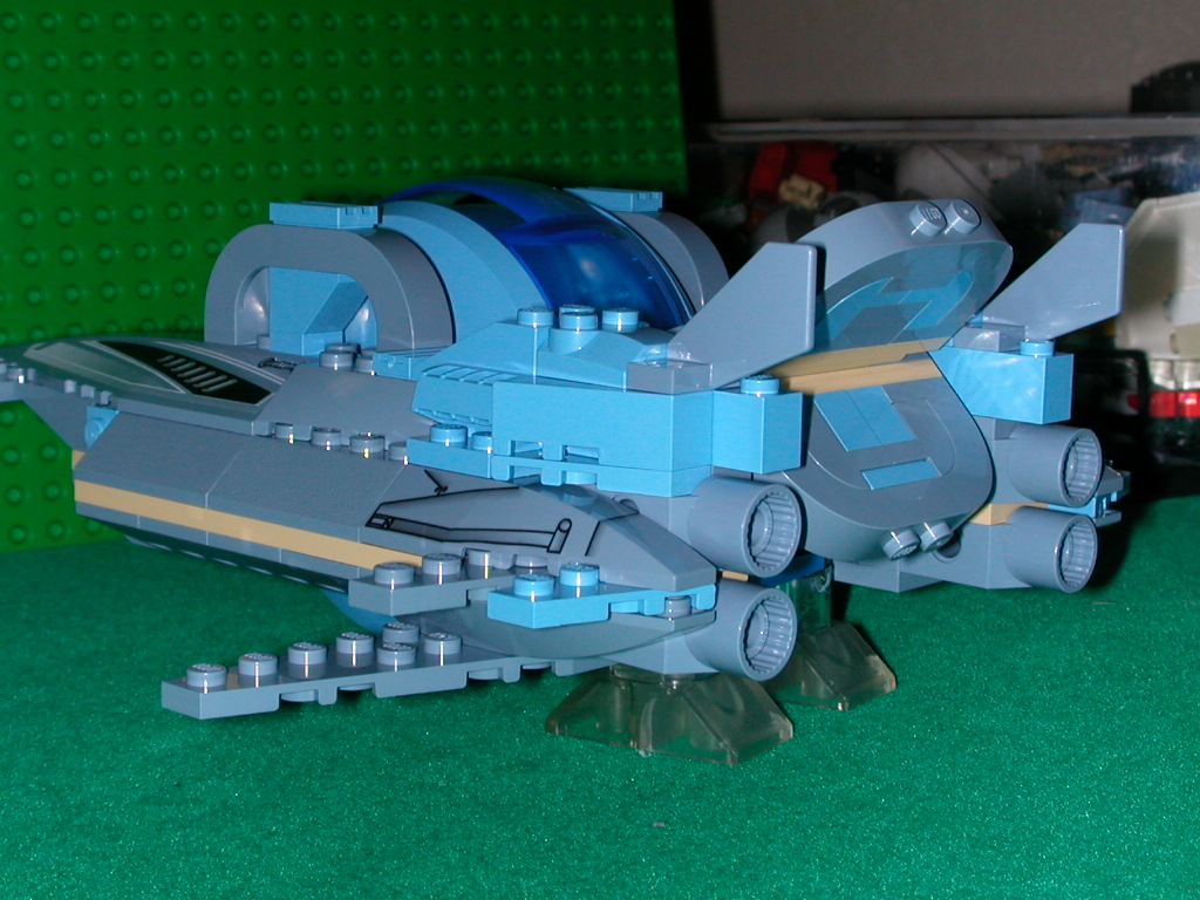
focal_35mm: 68
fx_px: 2357
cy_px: 450
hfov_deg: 28.6
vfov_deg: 21.6
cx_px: 600
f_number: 6.1
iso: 100
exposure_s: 1/59.9
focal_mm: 10.4
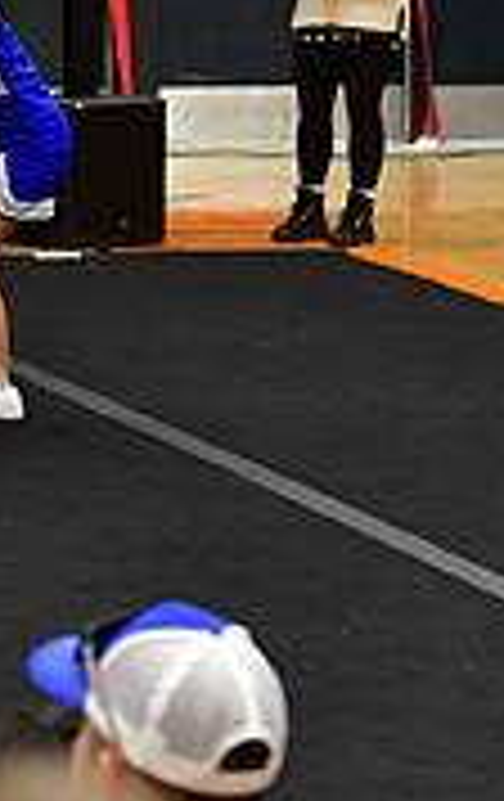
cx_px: -765
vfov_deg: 6.0
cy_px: 101
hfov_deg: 3.7
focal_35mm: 348
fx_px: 7611
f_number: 3.5
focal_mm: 70
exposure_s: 1/500
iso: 4000
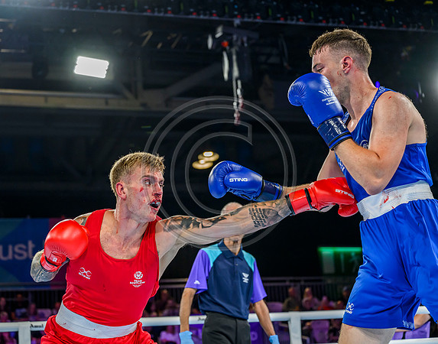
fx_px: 821
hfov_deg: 29.8
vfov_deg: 23.7
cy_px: 165
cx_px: 169
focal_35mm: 64
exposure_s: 1/1600
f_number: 3.2
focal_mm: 55
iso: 2000
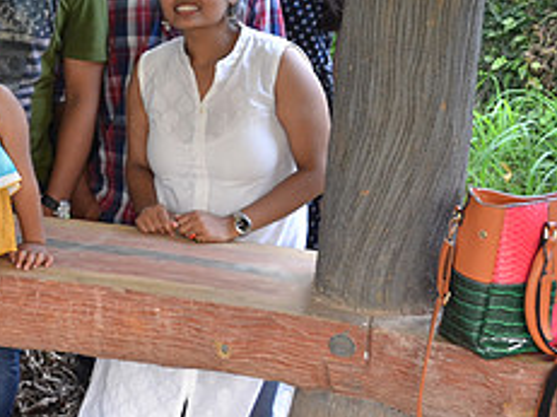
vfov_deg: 16.7
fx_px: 1399
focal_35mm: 87
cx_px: -7
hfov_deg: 21.7
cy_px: 36
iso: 800
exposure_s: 1/50
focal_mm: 20
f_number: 3.8
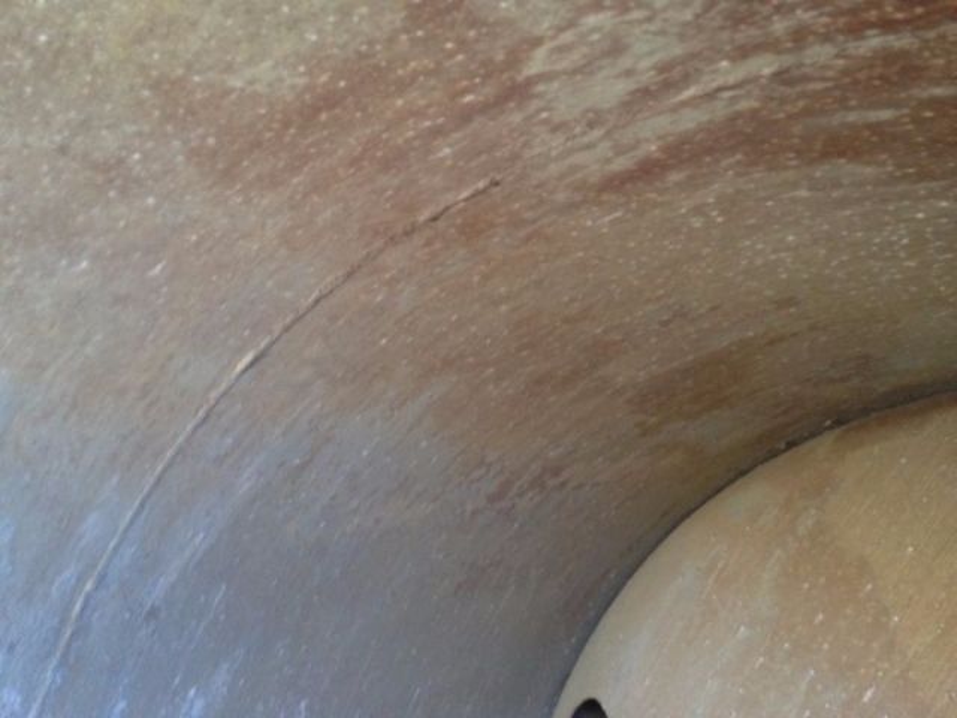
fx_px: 968
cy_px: 359
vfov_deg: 40.7
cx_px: 478
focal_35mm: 35
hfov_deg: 52.6
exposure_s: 1/20
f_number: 2.4
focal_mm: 4.28
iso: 200
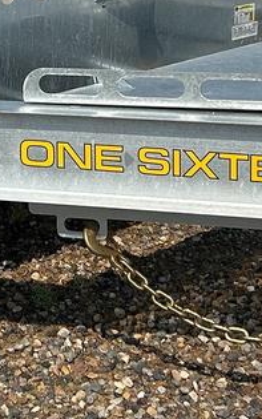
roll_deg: +1.4
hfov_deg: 11.5
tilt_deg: -6.4
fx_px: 1279
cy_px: -49
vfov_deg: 17.9
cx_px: -56
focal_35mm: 112
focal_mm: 5.7
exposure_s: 1/5882
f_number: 1.5
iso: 50
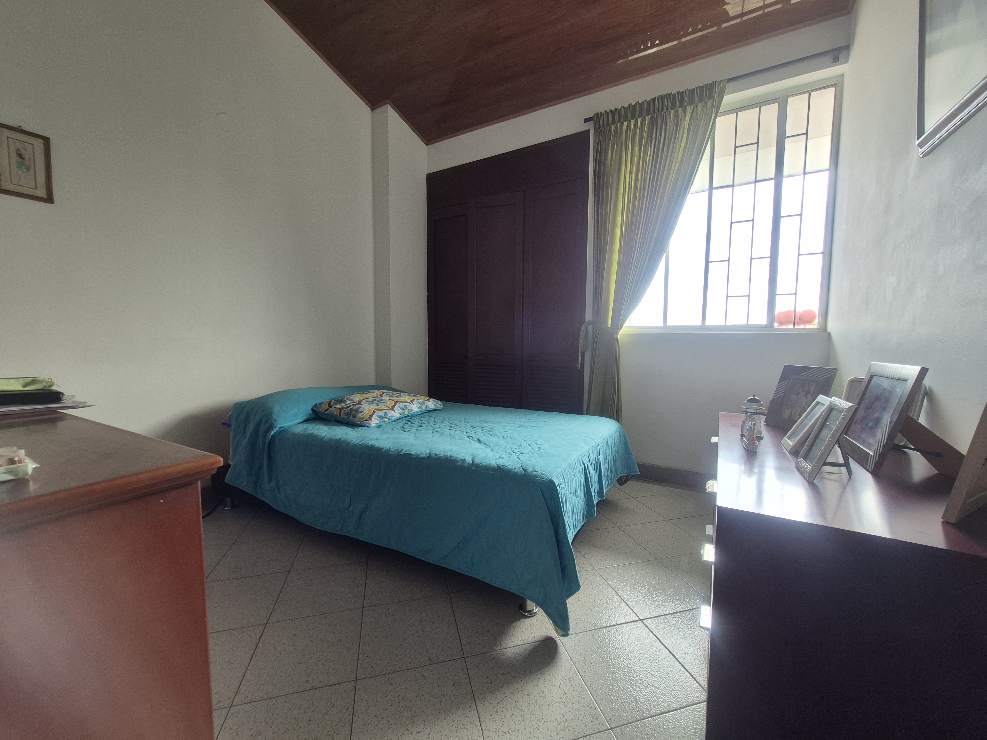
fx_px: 371
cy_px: 370
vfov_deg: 89.9
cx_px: 494
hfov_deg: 106.2
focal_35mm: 13
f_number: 2.2
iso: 50
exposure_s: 1/60
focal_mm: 1.74
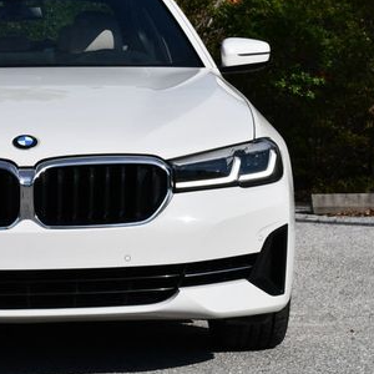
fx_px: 1772
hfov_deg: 11.9
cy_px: 155
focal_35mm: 145
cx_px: 6
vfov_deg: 12.0
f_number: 10
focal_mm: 40
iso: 100
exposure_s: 1/400
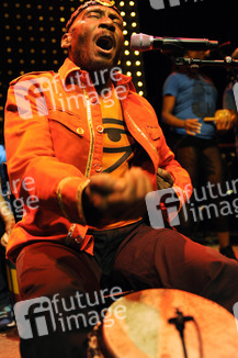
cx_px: 102
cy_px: 148
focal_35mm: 43
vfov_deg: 45.3
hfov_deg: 31.1
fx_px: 427
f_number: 2.8
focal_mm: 35
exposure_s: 1/160
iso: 1600
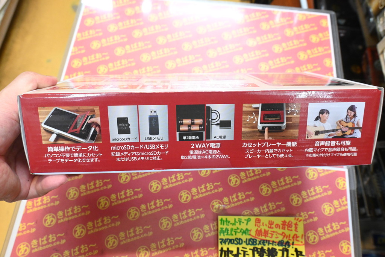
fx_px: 313
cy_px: 128
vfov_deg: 44.6
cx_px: 192
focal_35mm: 29
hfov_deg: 63.2
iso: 2800
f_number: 6.3
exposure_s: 1/60
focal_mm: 19.5
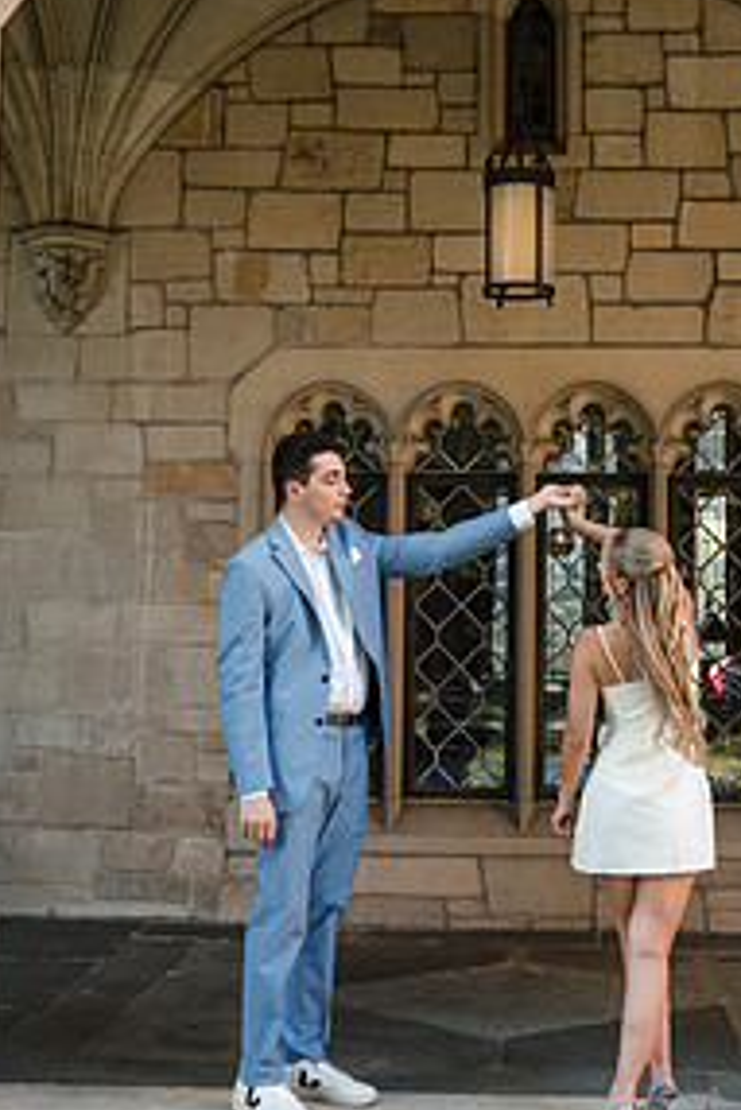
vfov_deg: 36.1
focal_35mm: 55
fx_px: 1696
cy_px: 439
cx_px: 500
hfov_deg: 24.5
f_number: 4
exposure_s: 1/250
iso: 400
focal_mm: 35
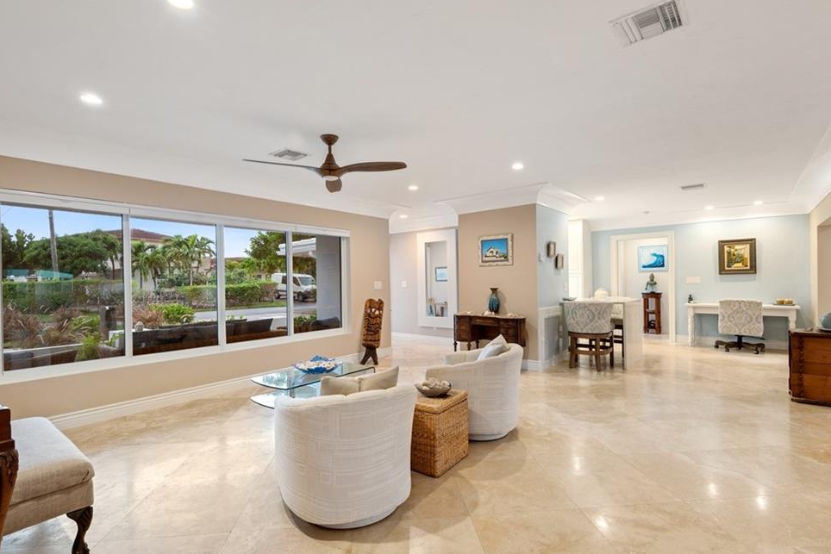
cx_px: 412
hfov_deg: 93.3
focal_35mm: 17
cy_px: 281
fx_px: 392
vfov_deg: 70.5
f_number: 8
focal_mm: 16
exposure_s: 1/2.5
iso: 250
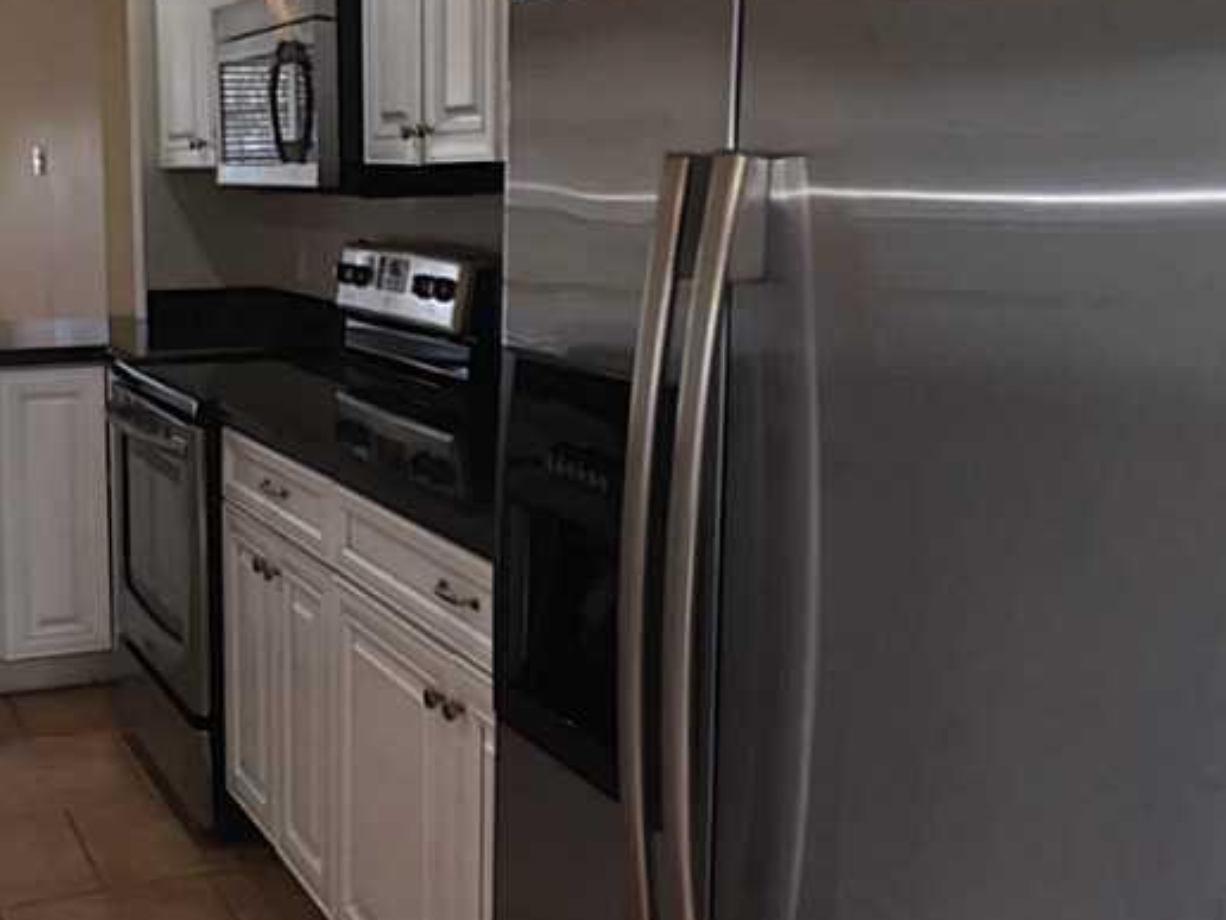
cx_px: 340
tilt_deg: -7.0
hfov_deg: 41.1
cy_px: 376
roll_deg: +0.4
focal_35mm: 45
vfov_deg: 32.1
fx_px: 1594
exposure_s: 1/30
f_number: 2.2
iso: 50
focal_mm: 4.15
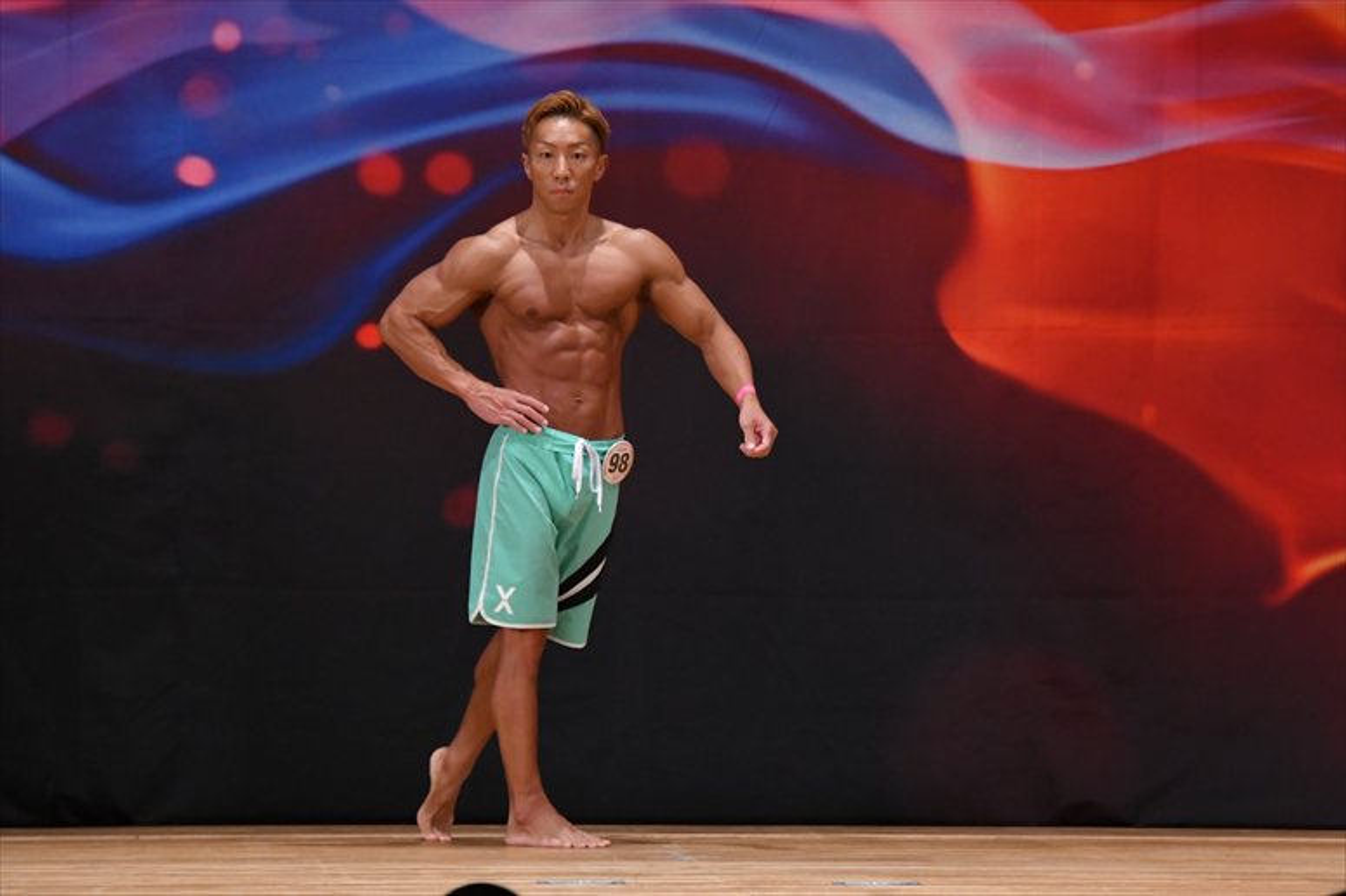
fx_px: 11211
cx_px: 673
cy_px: 448
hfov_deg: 6.9
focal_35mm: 300
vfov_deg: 4.6
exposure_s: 1/400
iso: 3200
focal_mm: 200
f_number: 5.6
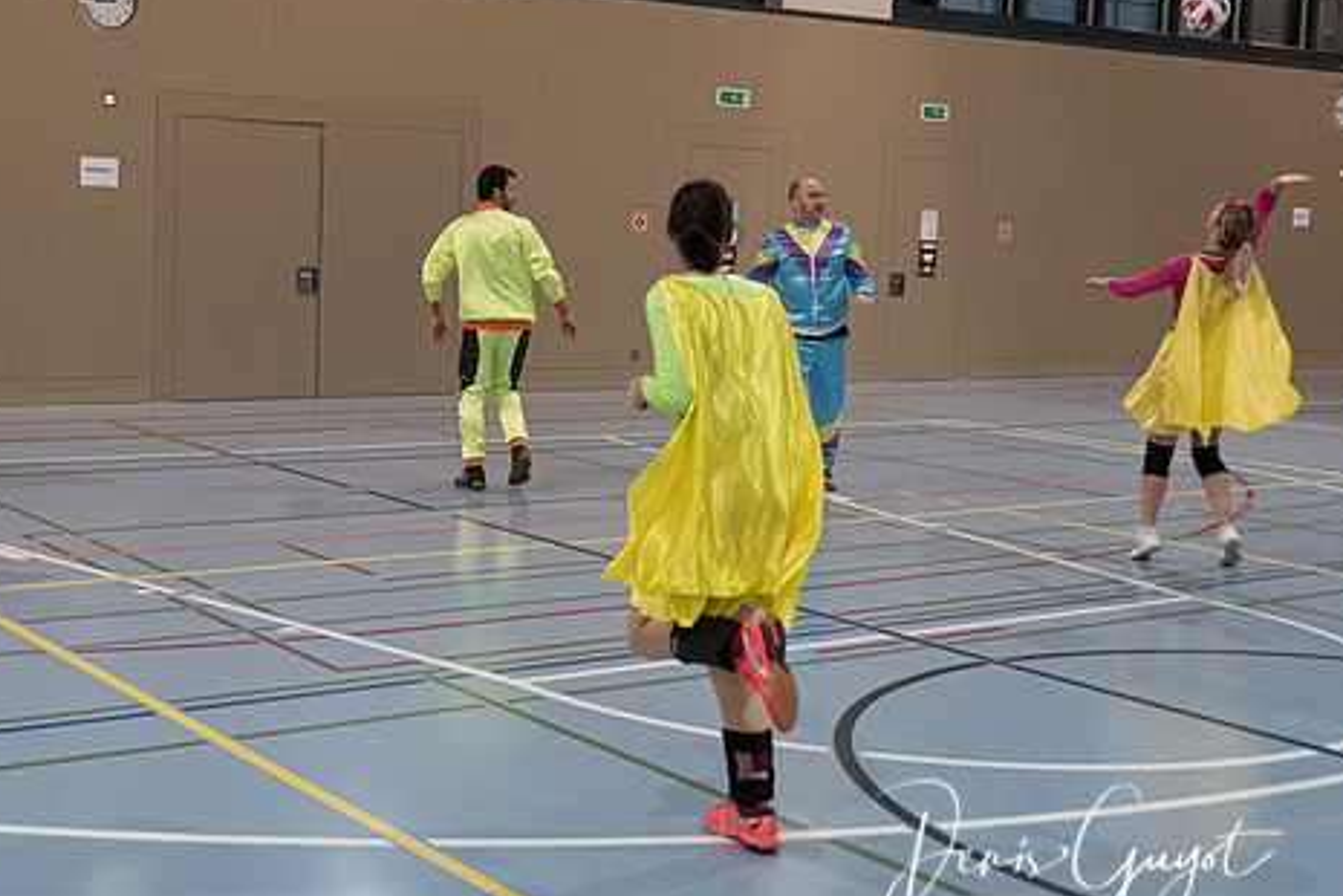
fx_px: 1865
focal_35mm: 50
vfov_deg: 27.0
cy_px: 404
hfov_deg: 39.2
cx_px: 465
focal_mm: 20
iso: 5000
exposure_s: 1/500
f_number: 2.8
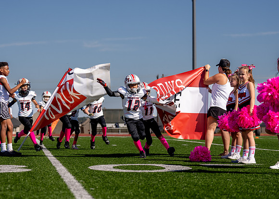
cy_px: 108
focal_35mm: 99
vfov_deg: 14.5
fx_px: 785
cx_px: 126
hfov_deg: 20.1
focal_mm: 70
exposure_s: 1/5000
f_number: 2.8
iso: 200
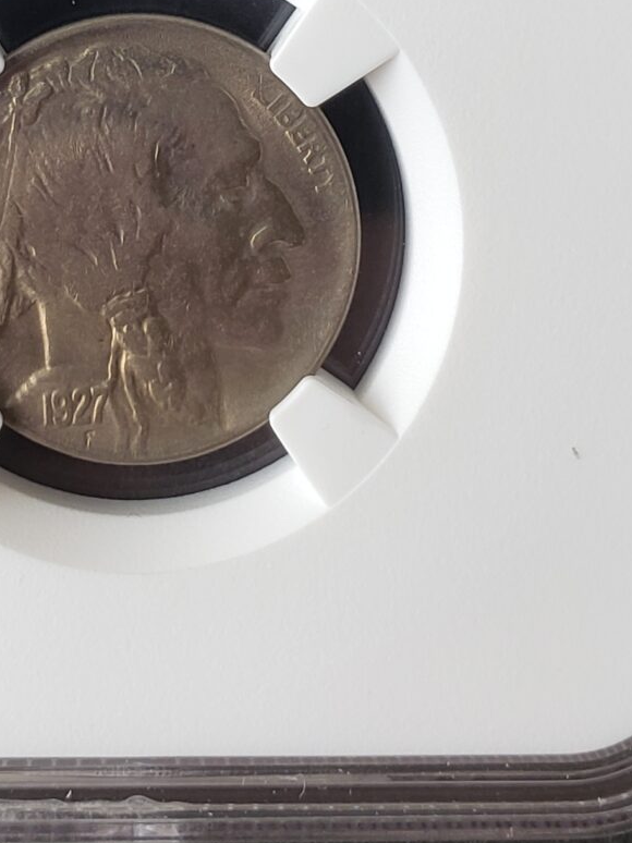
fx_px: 2095
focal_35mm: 86
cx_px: 150
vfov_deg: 21.7
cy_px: -49
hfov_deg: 17.1
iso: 64
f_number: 2.4
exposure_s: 1/60
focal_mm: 4.3
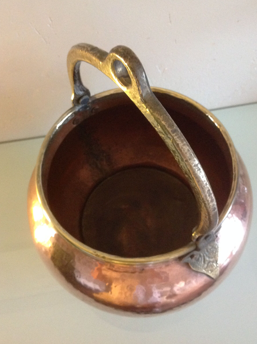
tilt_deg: -61.0
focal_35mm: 38
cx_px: 134
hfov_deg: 37.6
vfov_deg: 49.0
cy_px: 163
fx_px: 377
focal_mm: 4.28
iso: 500
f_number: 2.4
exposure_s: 1/15
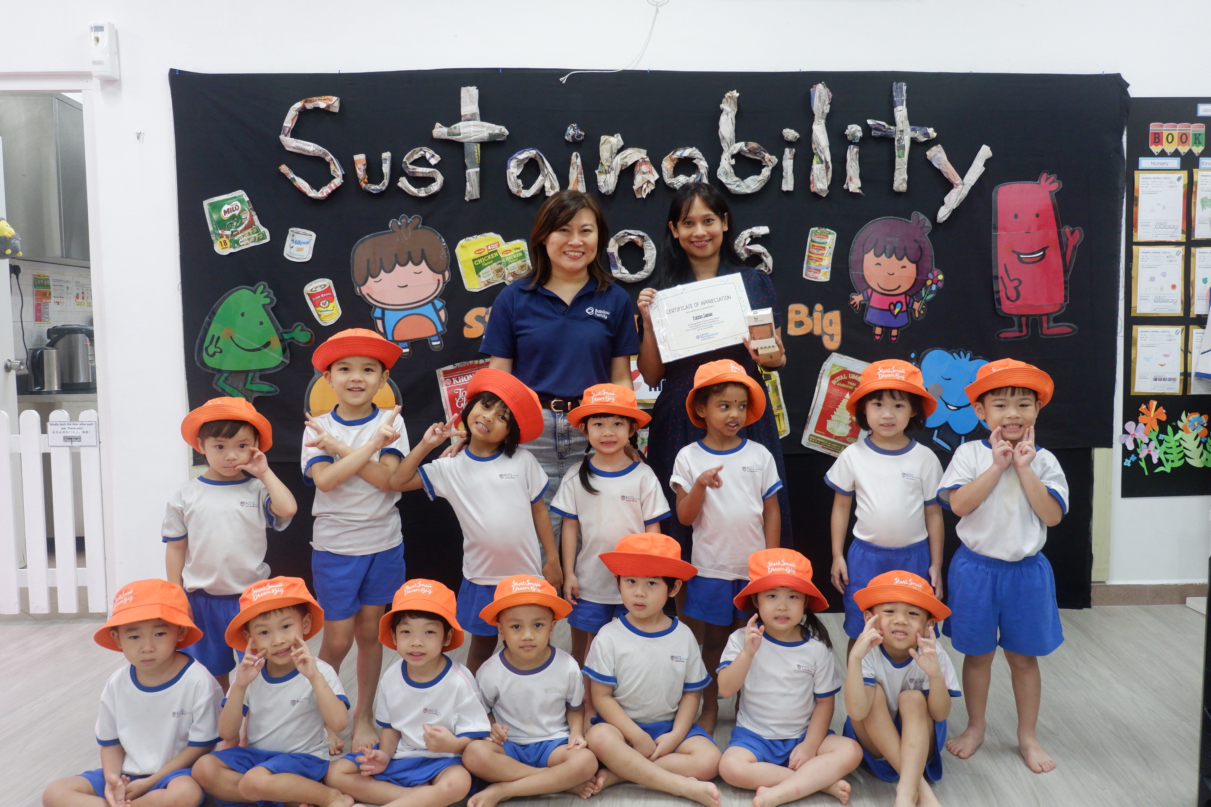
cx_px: 606
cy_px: 404
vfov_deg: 45.0
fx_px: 975
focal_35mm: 29
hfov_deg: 63.7
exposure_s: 1/140
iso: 2000
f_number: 3.8
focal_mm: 19.2
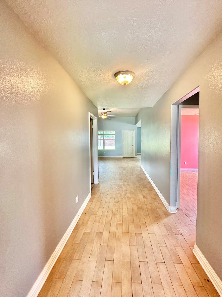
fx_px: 128
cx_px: 116
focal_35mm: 15
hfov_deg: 81.7
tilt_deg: -2.2
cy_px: 145
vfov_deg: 98.2
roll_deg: +0.0
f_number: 2.2
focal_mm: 2.22
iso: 250
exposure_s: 1/60
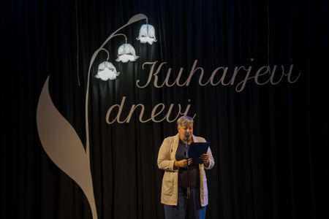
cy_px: 110
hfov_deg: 14.1
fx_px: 1334
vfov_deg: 9.4
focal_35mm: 146
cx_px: 164
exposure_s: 1/250
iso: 1000
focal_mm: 146
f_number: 2.8
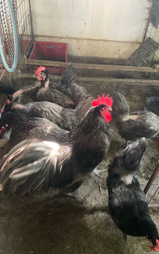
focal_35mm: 28
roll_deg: -7.0
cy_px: 128
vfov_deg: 66.5
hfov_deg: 44.5
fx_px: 194
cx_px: 85
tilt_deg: -40.3
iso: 800
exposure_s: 1/30
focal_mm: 4.25
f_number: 1.8
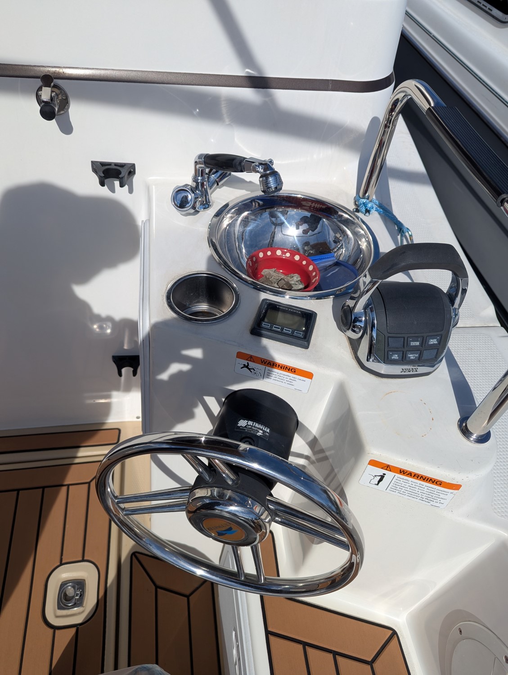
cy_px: 338
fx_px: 469
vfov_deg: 71.5
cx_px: 254
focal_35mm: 24
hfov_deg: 56.9
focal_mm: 6.81
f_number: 1.85
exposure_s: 1/3774
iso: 41
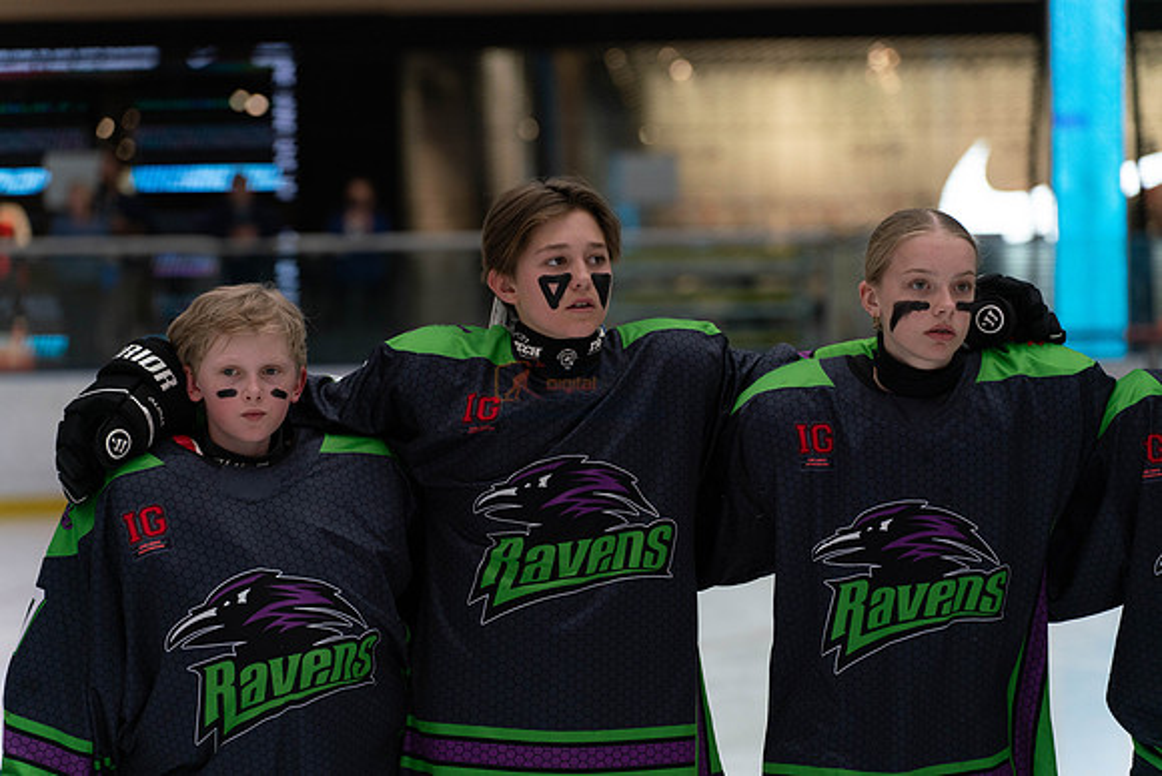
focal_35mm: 110
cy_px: 388
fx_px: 3551
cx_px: 581
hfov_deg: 18.6
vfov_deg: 12.5
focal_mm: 110
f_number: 3.2
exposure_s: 1/2000
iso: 2000
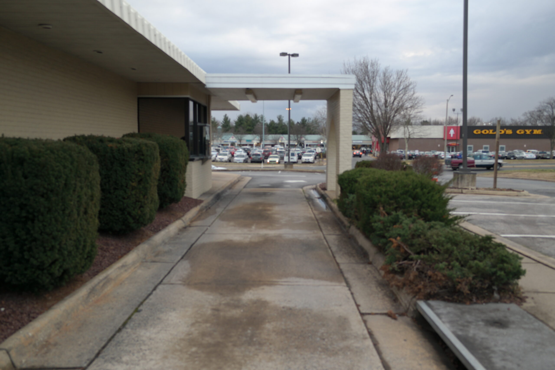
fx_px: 462
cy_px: 185
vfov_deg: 43.6
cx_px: 278
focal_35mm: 30
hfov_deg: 61.9
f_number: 3.5
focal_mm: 20
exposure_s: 1/80
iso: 100
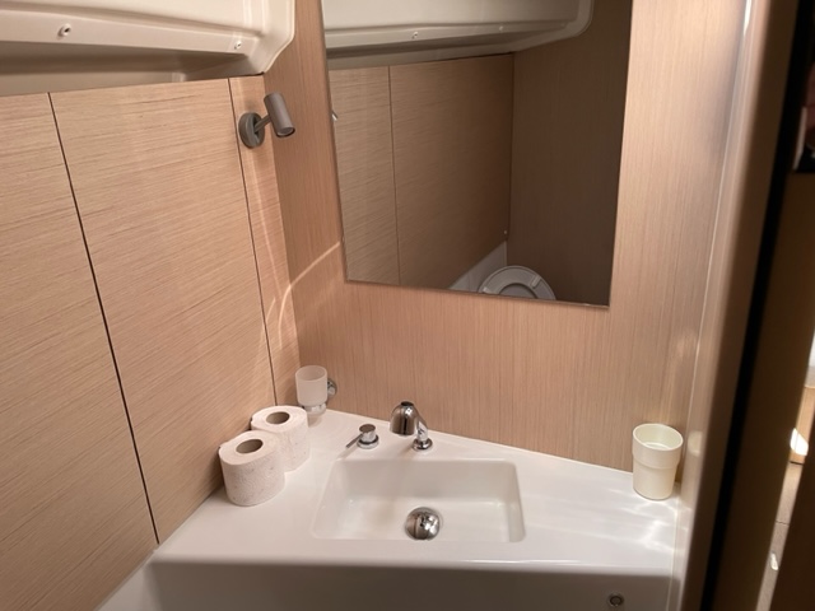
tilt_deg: -21.1
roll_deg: +2.8
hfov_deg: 67.3
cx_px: 408
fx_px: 612
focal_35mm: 26
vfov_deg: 53.1
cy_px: 306
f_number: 1.6
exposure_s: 1/92
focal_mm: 4.2
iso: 125
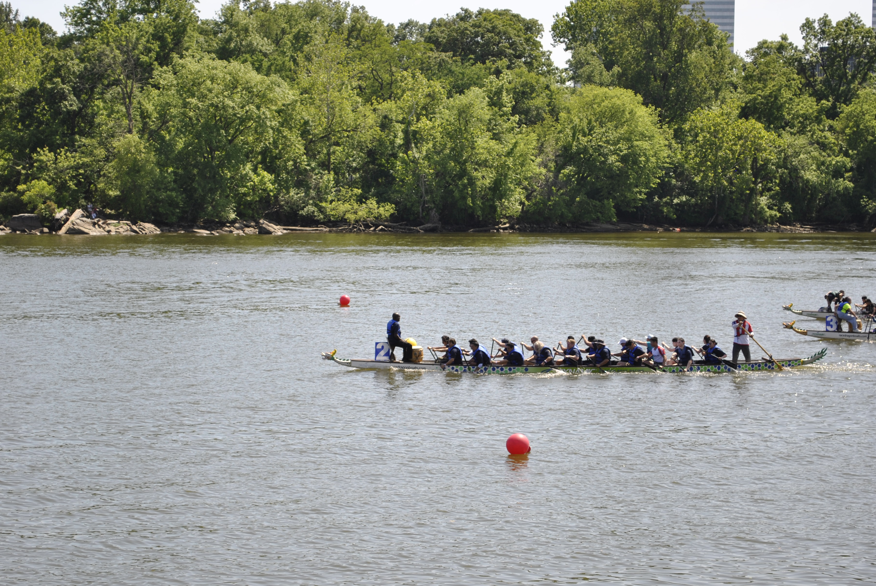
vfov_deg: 15.5
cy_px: 292
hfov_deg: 23.0
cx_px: 417
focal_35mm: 89
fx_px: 2157
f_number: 5.6
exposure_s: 1/320
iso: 100
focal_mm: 55
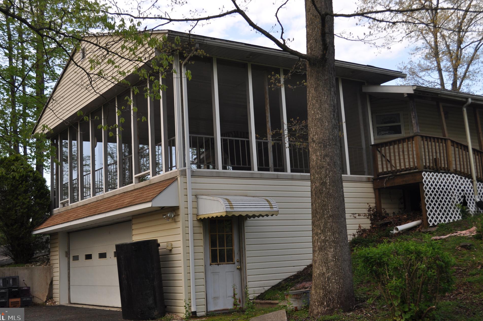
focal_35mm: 45
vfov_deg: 29.8
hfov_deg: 43.6
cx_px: 227
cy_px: 154
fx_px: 603
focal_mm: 28
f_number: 7.1
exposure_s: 1/200
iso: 200
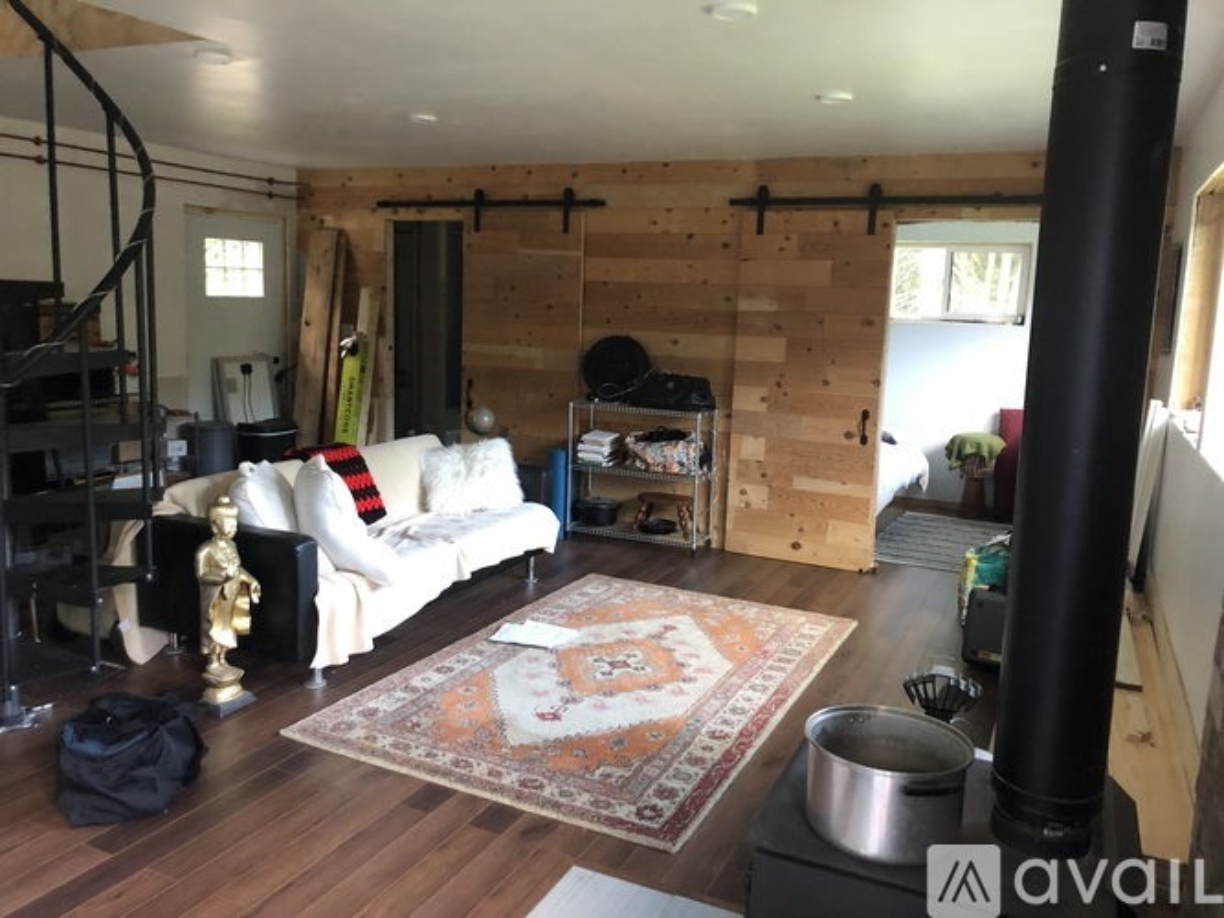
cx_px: 612
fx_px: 990
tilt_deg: -9.6
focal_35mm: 28
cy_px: 459
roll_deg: -2.3
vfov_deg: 49.7
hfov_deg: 63.5
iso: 80
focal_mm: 3.99
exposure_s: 1/6
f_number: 1.8
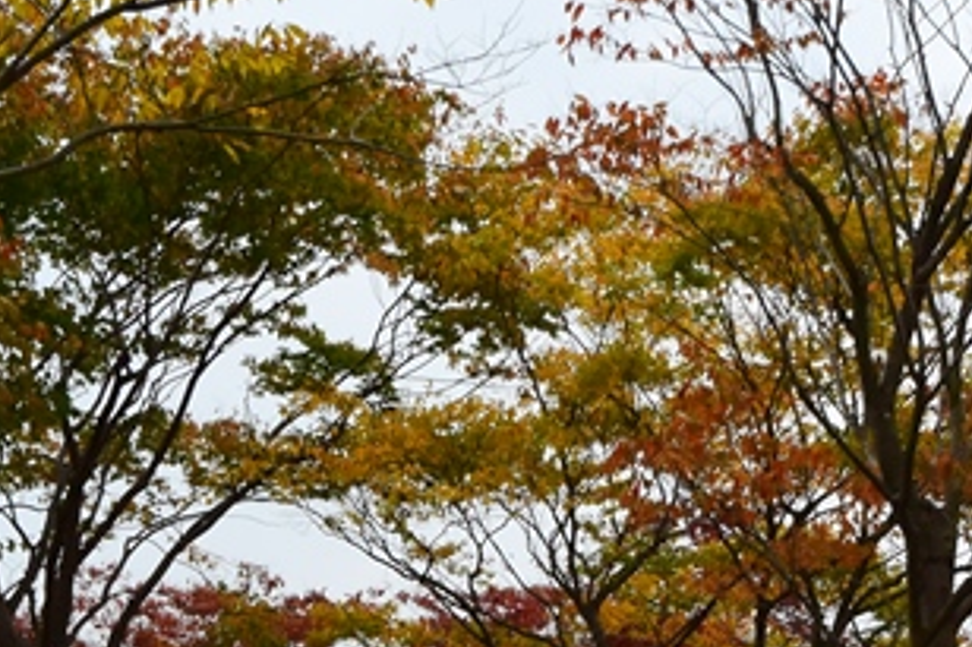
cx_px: 388
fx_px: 2456
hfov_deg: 22.4
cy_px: 740
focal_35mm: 91
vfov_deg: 14.6
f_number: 5.6
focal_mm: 13
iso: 400
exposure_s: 1/400
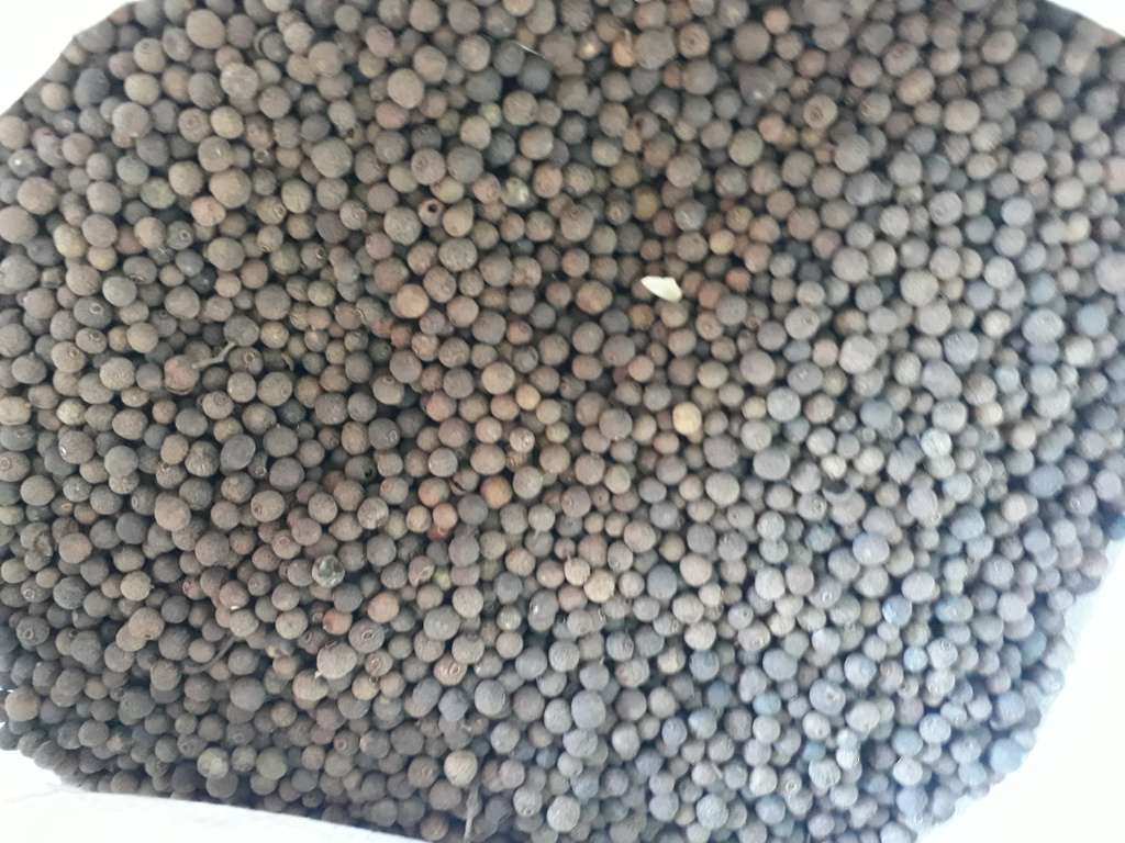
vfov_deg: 51.4
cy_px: 422
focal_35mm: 27
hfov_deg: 65.3
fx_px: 877
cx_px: 562
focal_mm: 3.6
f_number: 1.9
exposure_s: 1/15
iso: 500
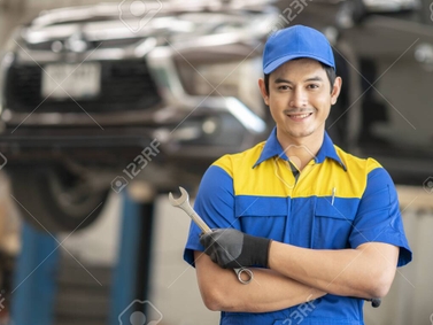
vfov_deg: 14.2
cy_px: 149
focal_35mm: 104
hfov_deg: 18.9
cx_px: 215
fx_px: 1301
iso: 100
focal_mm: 85
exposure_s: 1/400
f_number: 1.4
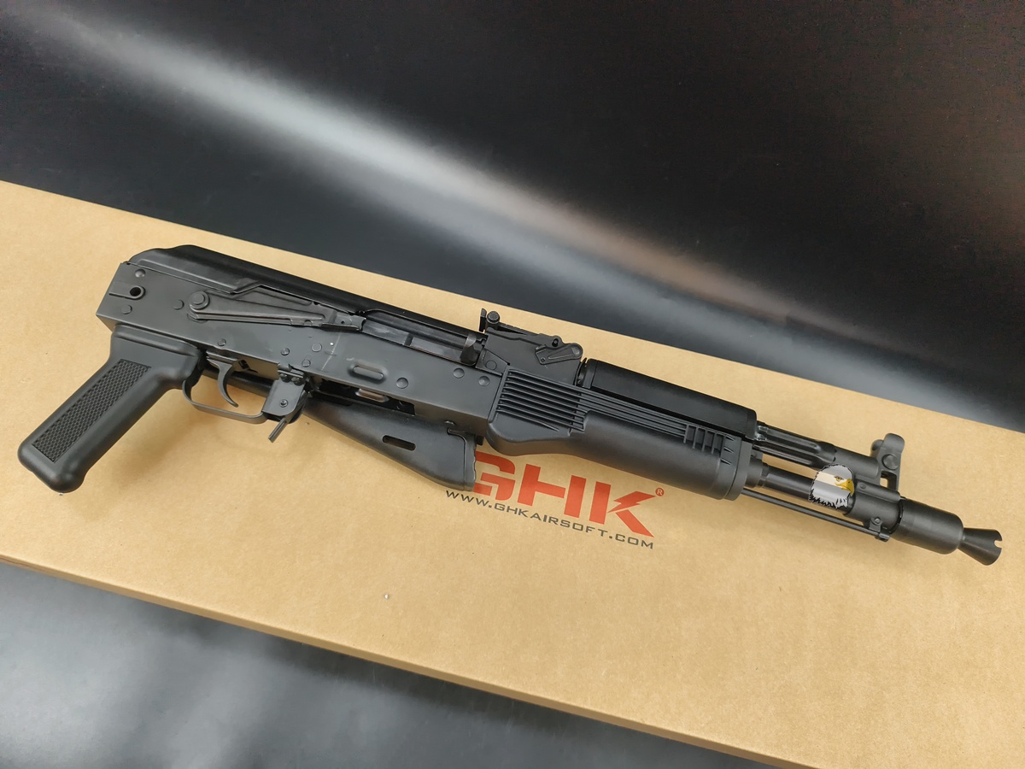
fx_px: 681
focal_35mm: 23
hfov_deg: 73.9
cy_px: 384
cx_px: 512
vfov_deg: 58.9
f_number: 1.57
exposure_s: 1/60
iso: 360
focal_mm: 6.54
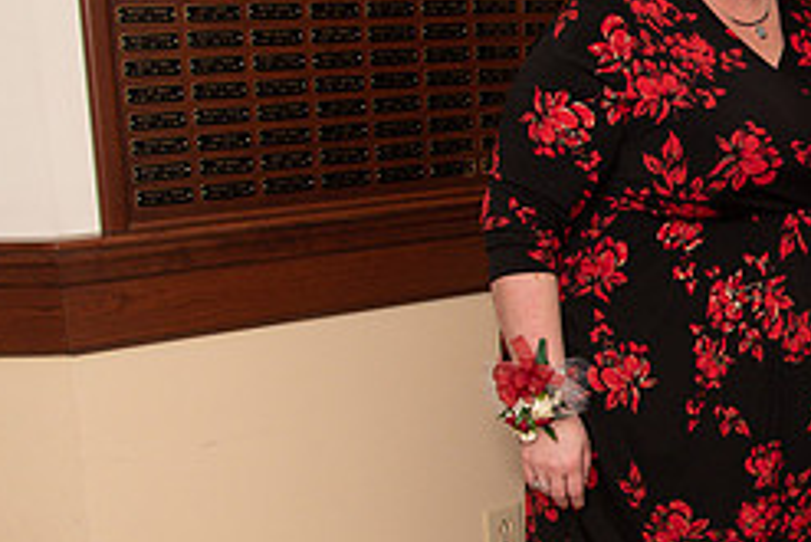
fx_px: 1691
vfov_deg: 18.2
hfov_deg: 24.6
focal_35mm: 75
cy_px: 253
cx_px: 958
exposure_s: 1/200
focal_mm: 24
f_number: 4
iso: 800
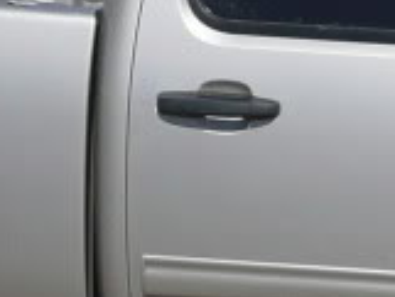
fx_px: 2033
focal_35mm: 178
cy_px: 155
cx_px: 535
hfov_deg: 10.8
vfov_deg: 8.4
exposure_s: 1/320
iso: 100
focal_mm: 4.6
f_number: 8
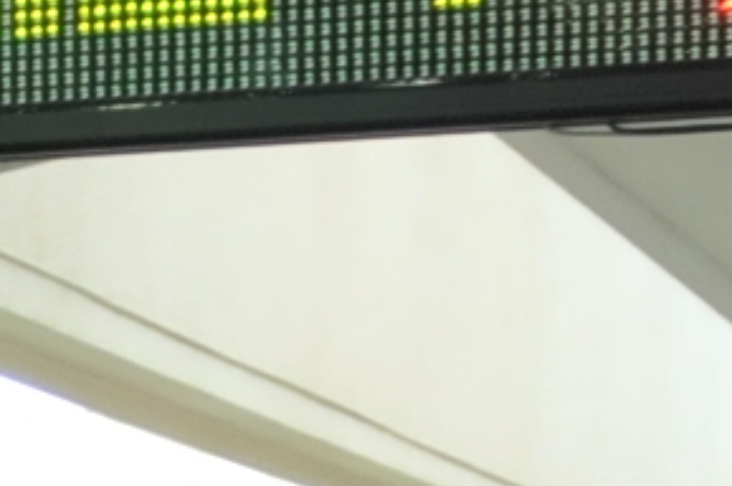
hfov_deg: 6.6
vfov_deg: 4.8
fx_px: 5423
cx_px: -1879
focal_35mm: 267
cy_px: 1595
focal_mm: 24
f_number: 4
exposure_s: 1/80
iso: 1000
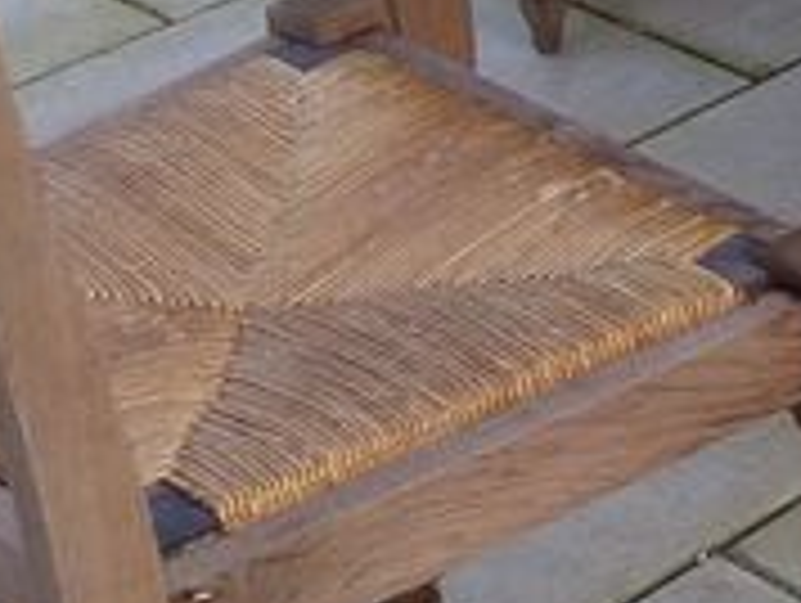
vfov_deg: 9.3
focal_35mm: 157
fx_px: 3638
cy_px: -166
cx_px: 1292
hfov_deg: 11.9
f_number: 1.9
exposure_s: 1/71
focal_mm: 3.7
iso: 64
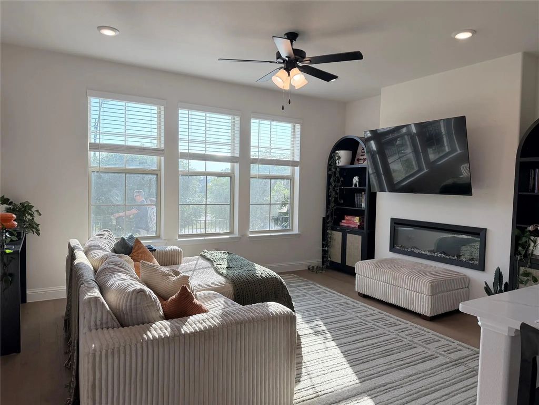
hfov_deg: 71.6
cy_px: 202
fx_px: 374
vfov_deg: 56.8
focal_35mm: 24
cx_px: 270
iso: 100
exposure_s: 1/822
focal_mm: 6.76
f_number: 1.78
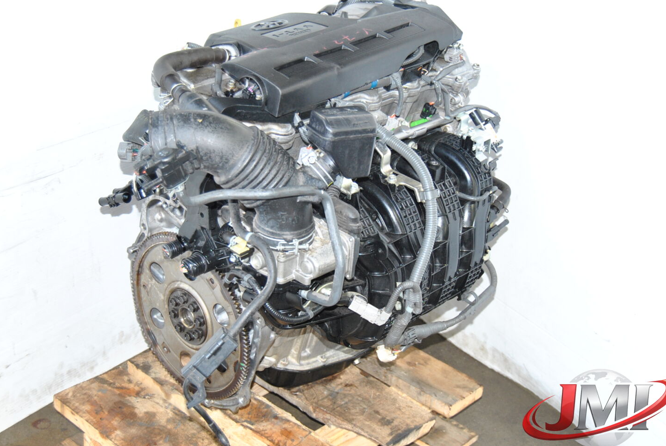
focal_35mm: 59
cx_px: 326
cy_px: 216
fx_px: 1085
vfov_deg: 23.2
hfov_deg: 34.1
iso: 400
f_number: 4.5
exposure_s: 1/60
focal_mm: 35
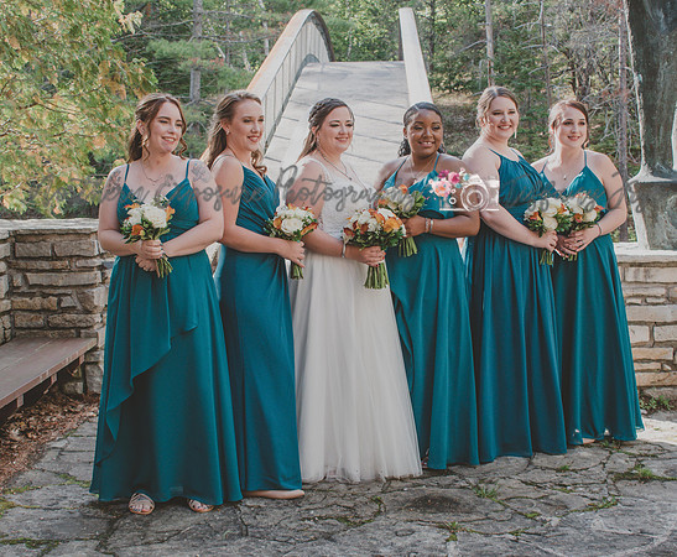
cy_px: 278
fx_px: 1184
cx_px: 348
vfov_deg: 26.5
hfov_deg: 31.9
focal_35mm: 58
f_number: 6.3
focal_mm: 34
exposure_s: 1/160
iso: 400
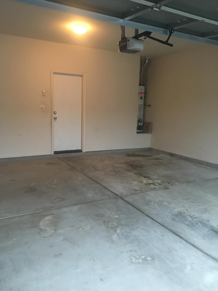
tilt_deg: -8.8
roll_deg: -1.9
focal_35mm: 29
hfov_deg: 48.2
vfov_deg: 61.7
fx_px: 244
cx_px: 109
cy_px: 146
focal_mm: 4.15
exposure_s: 1/17
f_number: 2.2
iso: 200
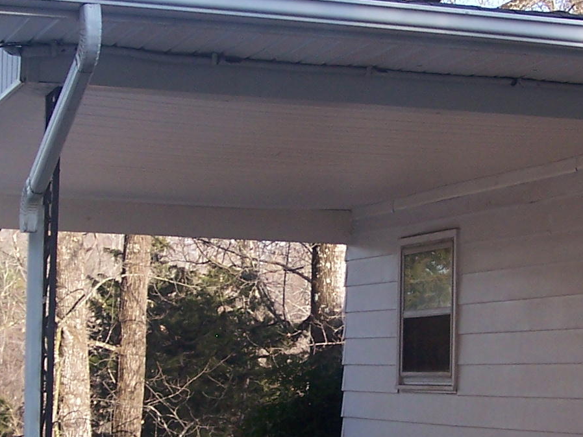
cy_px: 271
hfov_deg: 18.0
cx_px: 375
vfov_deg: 13.6
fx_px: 1836
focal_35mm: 109
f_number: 2.8
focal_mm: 6.3
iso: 80
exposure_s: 1/320
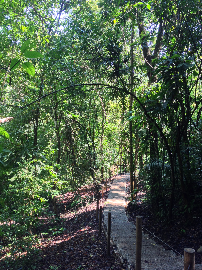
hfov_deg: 40.7
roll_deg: -0.4
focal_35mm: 35
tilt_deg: -5.6
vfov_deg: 52.6
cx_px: 101
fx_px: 272
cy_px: 135
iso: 64
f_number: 2.4
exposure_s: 1/60
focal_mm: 4.28
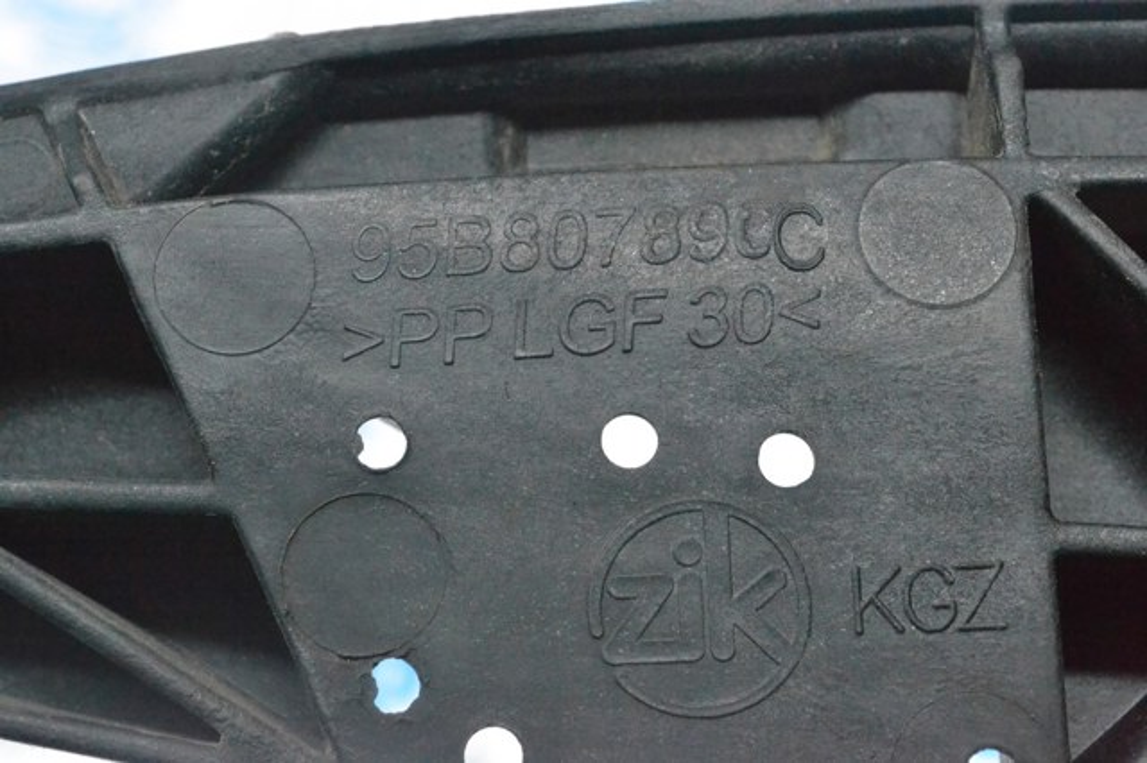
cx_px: 574
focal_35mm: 82
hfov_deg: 24.6
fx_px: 2627
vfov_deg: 16.5
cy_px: 382
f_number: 10
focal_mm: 55
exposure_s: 1/160
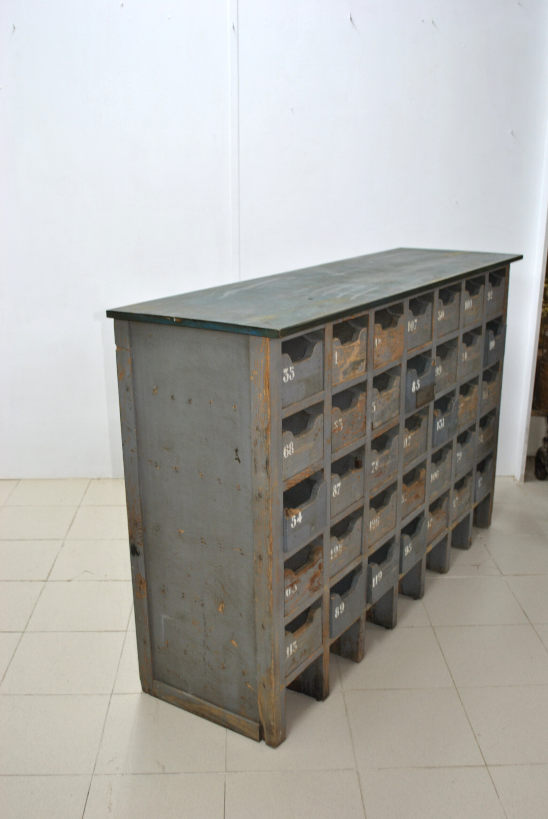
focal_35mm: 36
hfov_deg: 37.0
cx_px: 274
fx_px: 820
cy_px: 410
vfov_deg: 53.1
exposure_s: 1/13
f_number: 4
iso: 200
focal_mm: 24
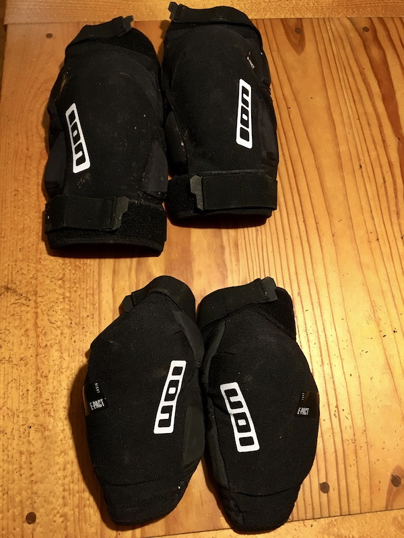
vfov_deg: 61.7
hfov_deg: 48.2
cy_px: 269
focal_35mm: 29
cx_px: 202
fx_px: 451
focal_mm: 4.15
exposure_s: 1/20
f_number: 2.2
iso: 200
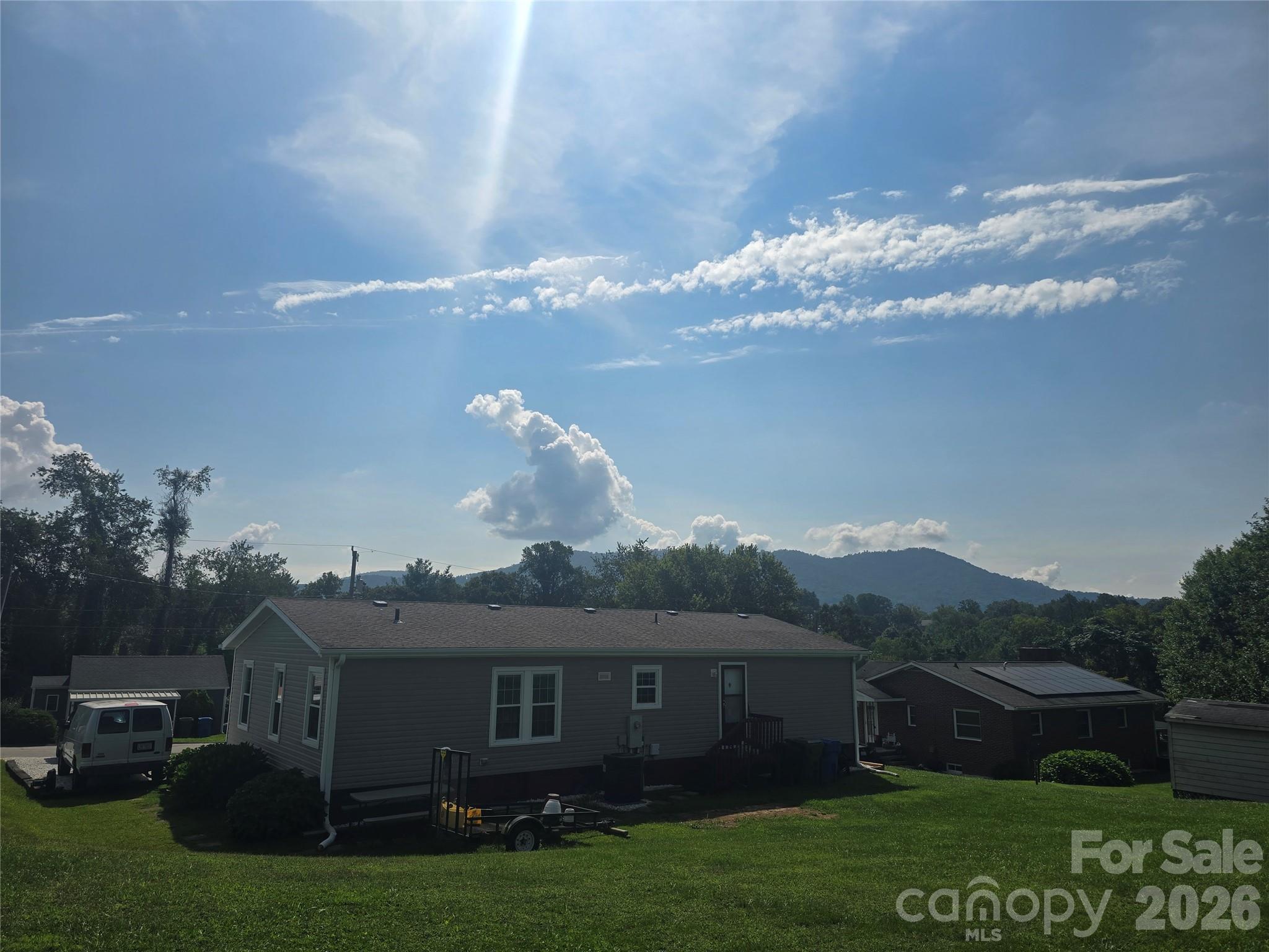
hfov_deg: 73.9
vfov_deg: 58.9
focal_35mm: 23
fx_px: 843
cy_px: 476
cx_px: 634
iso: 12
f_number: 1.7
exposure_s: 1/2531
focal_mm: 6.3
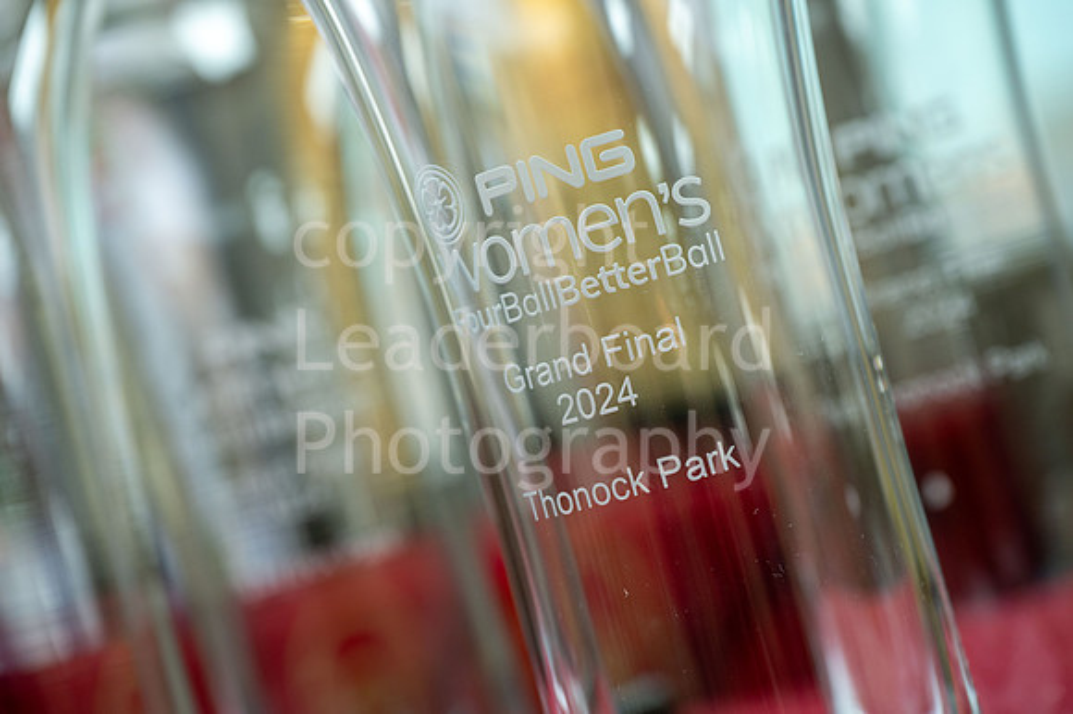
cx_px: 536
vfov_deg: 13.7
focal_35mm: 100
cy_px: 357
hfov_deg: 20.4
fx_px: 2979
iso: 500
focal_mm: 100
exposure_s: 1/50
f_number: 5.6
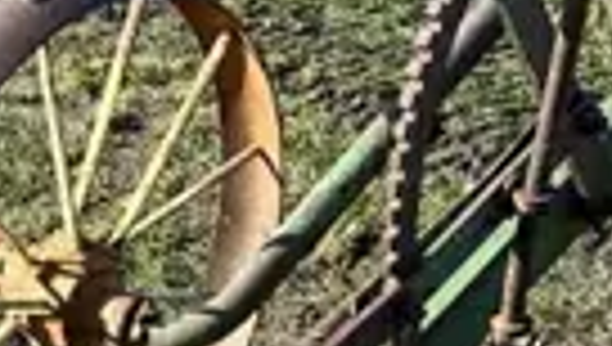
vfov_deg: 9.3
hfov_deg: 17.2
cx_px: 81
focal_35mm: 123
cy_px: 683
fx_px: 1999
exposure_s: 1/1107
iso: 80
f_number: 1.78
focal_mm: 6.86
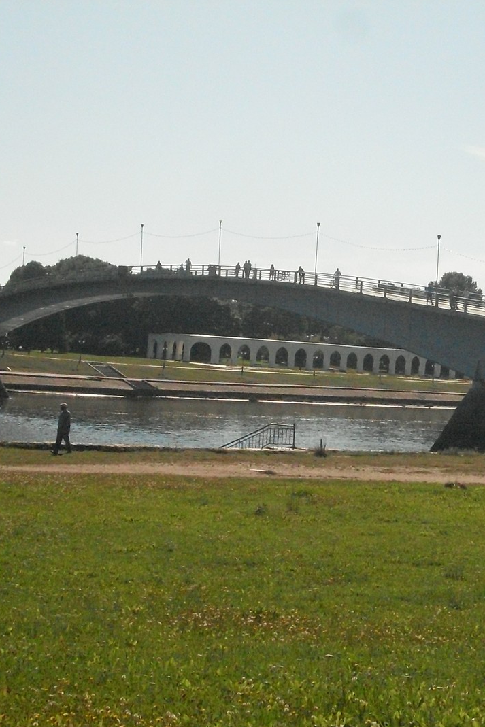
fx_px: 2000
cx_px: 391
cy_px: 364
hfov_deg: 13.8
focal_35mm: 99
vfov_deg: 20.6
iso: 400
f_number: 10.8
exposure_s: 1/1000
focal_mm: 11.7
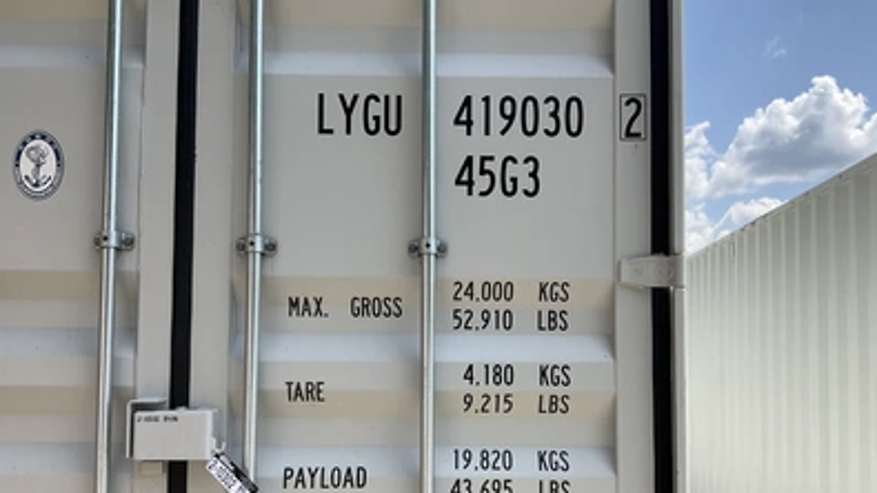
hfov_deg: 61.0
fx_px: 744
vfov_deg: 36.3
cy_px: 324
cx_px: 442
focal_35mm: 32
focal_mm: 3
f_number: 1.8
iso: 25
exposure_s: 1/962
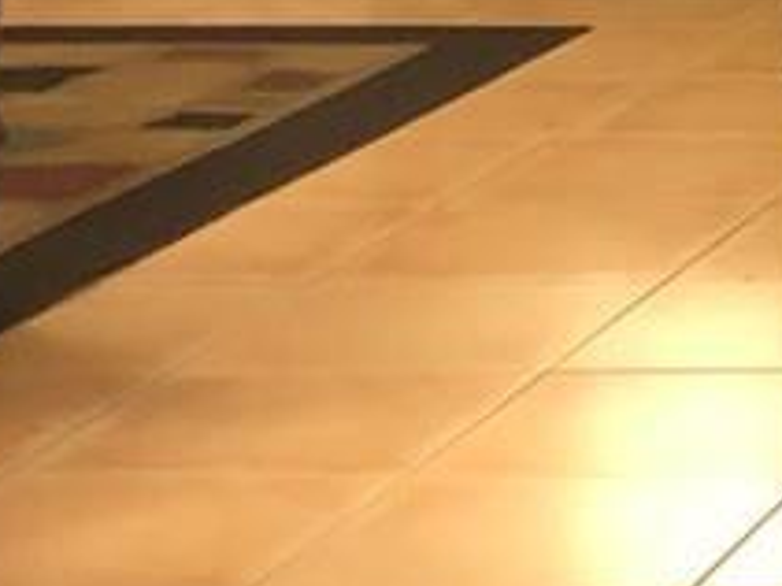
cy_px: -234
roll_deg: +0.8
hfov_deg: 8.3
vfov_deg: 6.9
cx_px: 2138
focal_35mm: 212
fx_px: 4787
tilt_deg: -7.9
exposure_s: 1/6
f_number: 1.8
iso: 100
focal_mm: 4
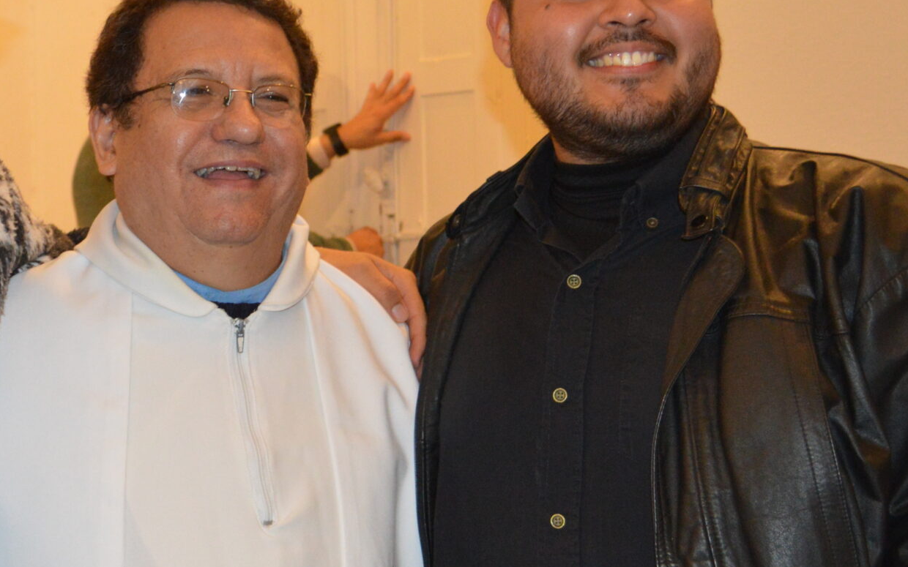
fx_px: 2029
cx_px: 151
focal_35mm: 82
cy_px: 181
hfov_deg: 24.7
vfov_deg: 15.9
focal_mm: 26
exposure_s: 1/60
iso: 1600
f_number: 4.2
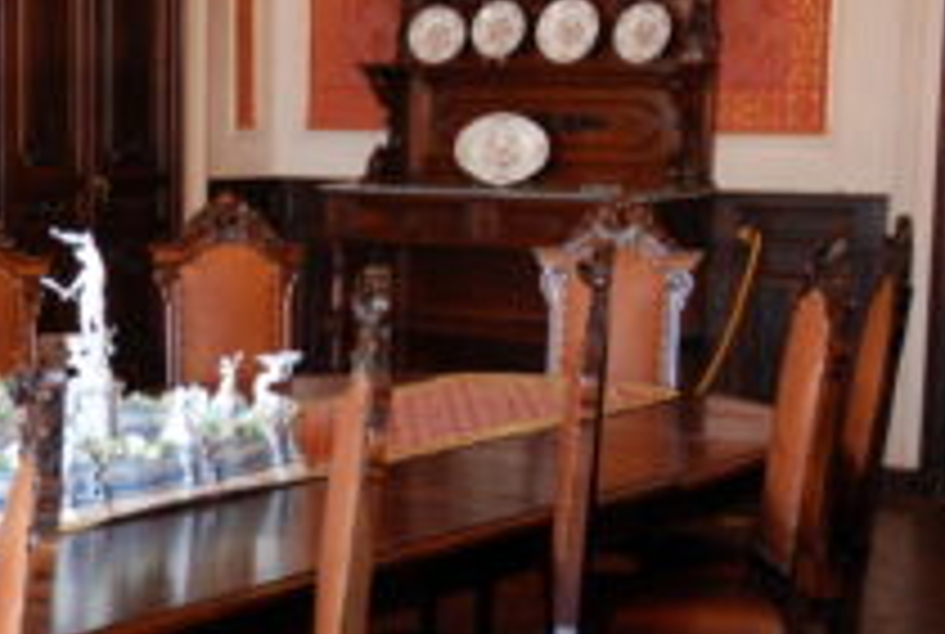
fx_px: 2346
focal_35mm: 89
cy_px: 416
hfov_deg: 21.4
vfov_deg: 15.4
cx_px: -130
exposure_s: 1/13
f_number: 3.8
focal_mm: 25
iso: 800
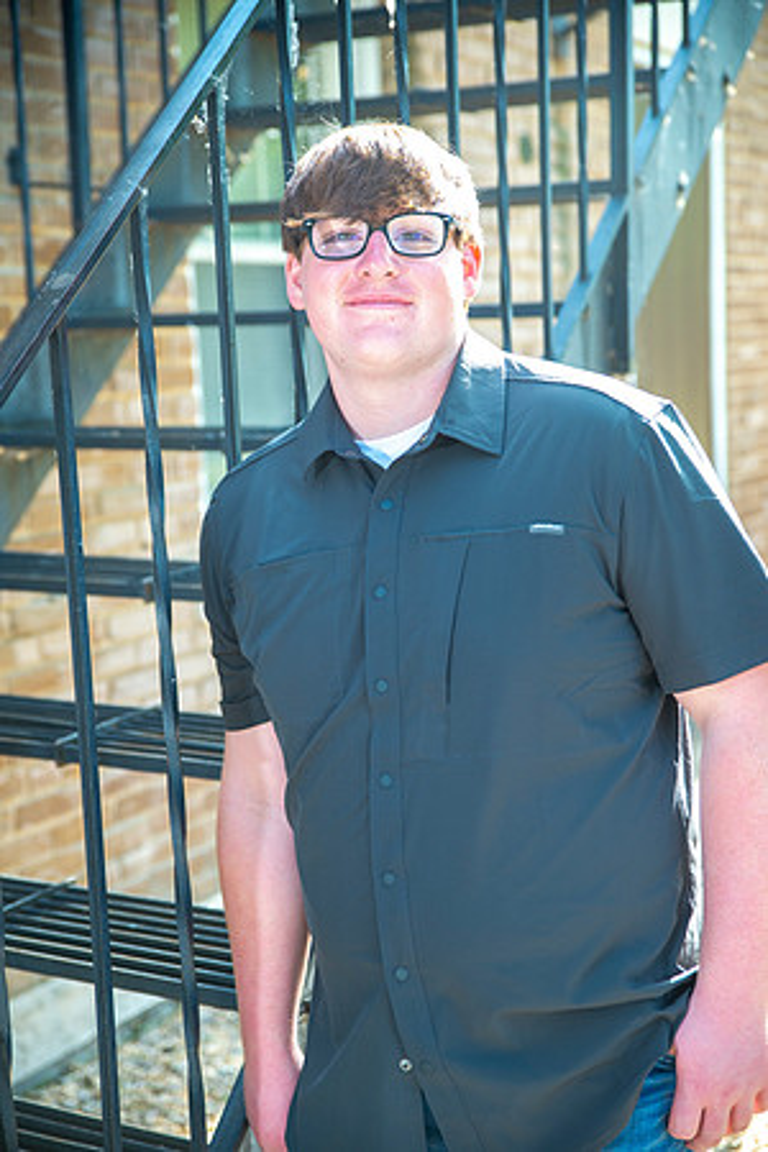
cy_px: 576
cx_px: 384
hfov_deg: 23.4
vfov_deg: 34.5
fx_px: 1856
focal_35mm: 58
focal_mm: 58
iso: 320
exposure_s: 1/160
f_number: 3.2
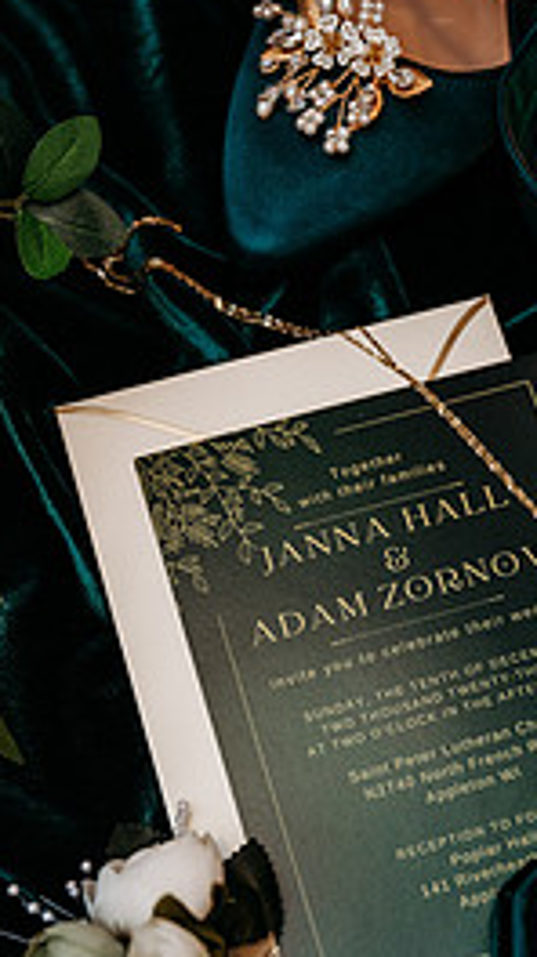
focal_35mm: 84
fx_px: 2132
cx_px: 388
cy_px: 674
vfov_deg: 25.1
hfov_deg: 14.3
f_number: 3.5
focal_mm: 47
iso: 800
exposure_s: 1/200
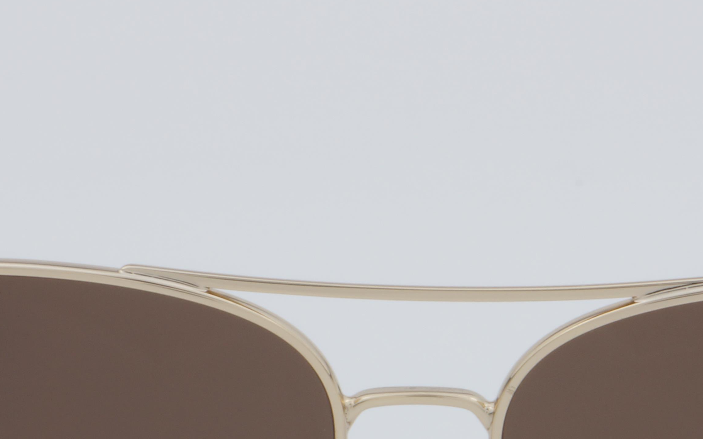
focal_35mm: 219
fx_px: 4203
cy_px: 544
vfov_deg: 6.0
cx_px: 421
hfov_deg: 9.6
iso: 100
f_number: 32
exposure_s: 1/4
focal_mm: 55
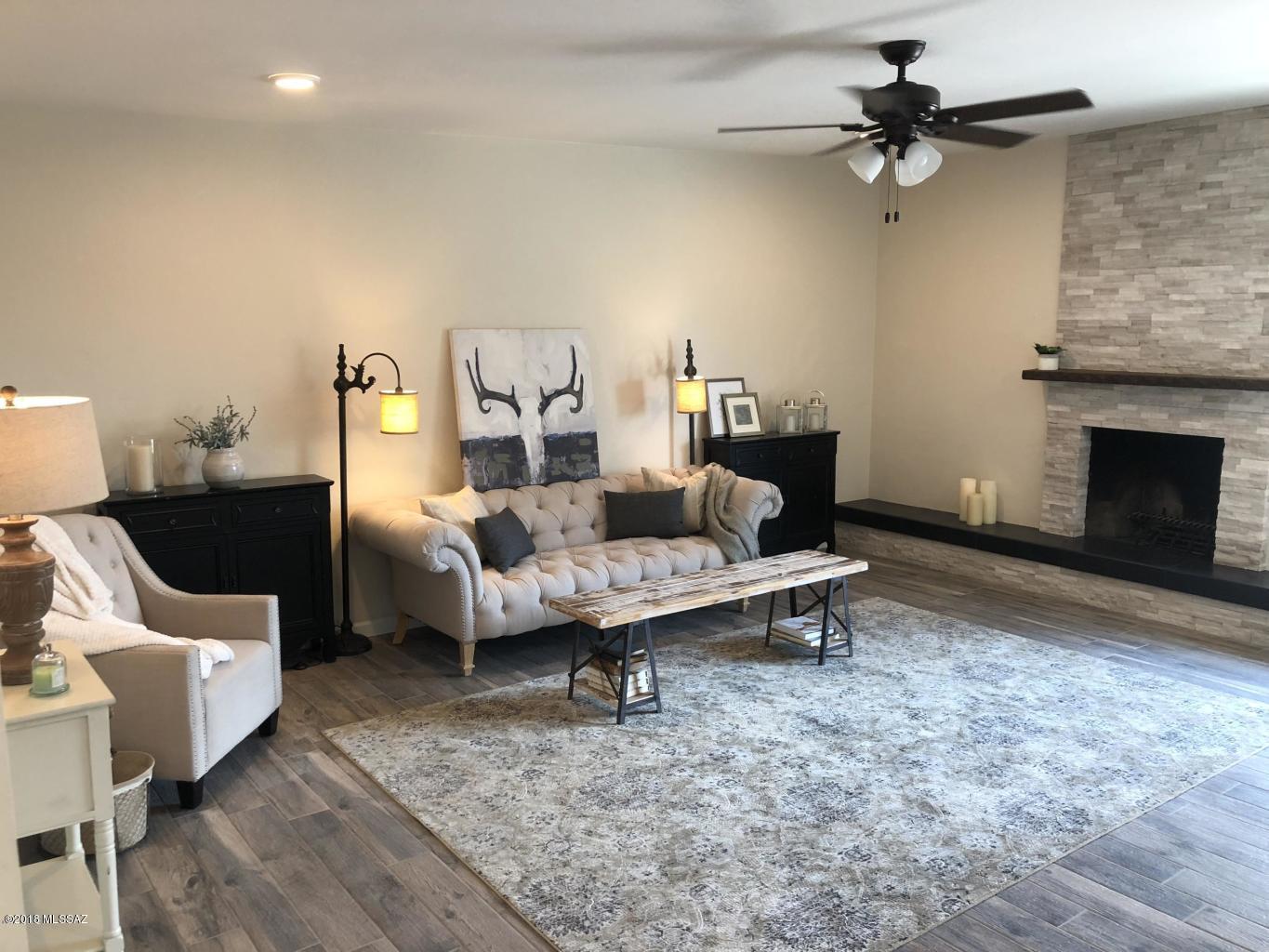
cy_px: 476
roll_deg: -0.5
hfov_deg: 63.4
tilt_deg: -9.6
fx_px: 1027
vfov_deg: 49.8
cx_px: 634
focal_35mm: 28
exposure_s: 1/30
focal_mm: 4
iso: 32
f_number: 1.8
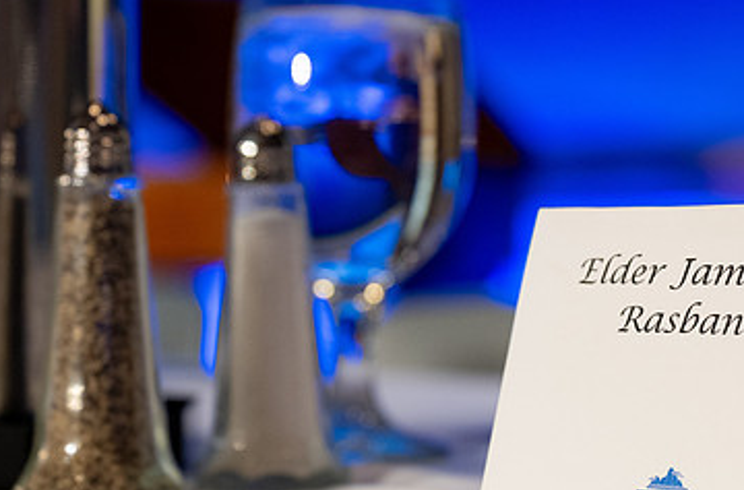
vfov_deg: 14.6
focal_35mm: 93
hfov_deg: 21.9
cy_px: 228
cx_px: 495
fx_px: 1914
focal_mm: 46
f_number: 3.5
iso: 2000
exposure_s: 1/200
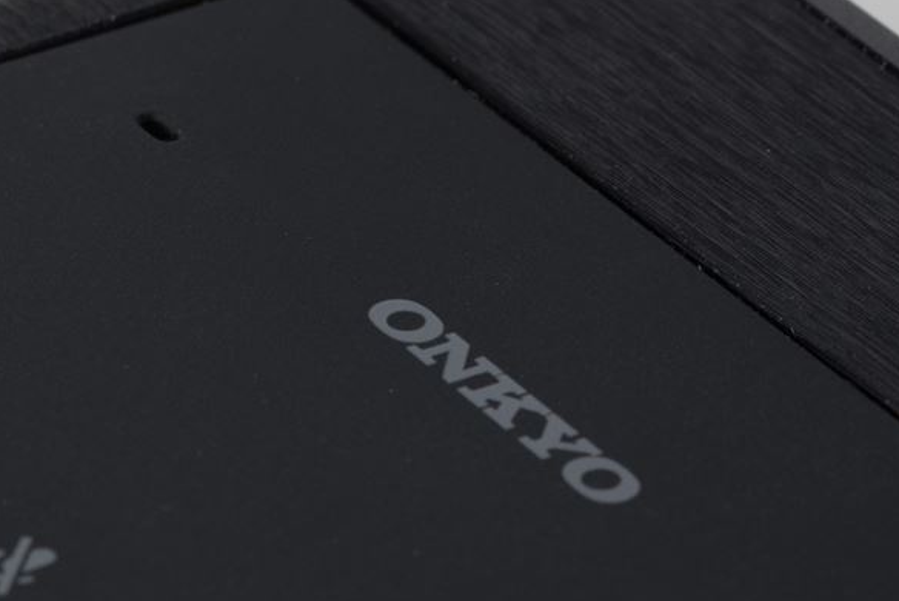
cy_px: 757
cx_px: 129
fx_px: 7395
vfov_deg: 4.6
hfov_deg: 6.9
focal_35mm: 296
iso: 320
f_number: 13
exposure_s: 1/60
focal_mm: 90
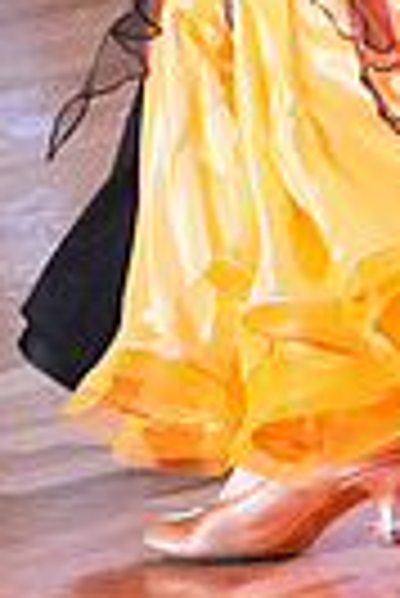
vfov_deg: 3.3
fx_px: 10389
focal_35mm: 625
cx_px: 294
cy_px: -665
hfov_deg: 2.2
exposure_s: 1/400
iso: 10000
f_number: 5.6
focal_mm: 143
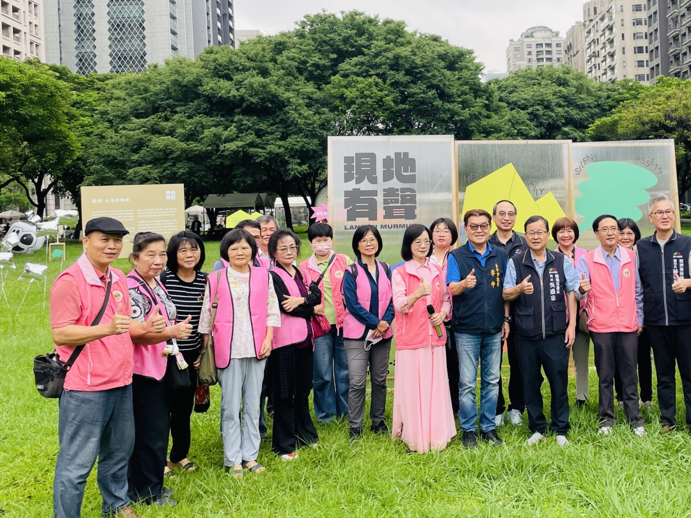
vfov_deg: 34.9
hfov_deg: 44.3
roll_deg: +3.2
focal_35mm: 41
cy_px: 186
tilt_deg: +2.3
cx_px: 517
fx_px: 818
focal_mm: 4.2
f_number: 1.6
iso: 32
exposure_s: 1/254
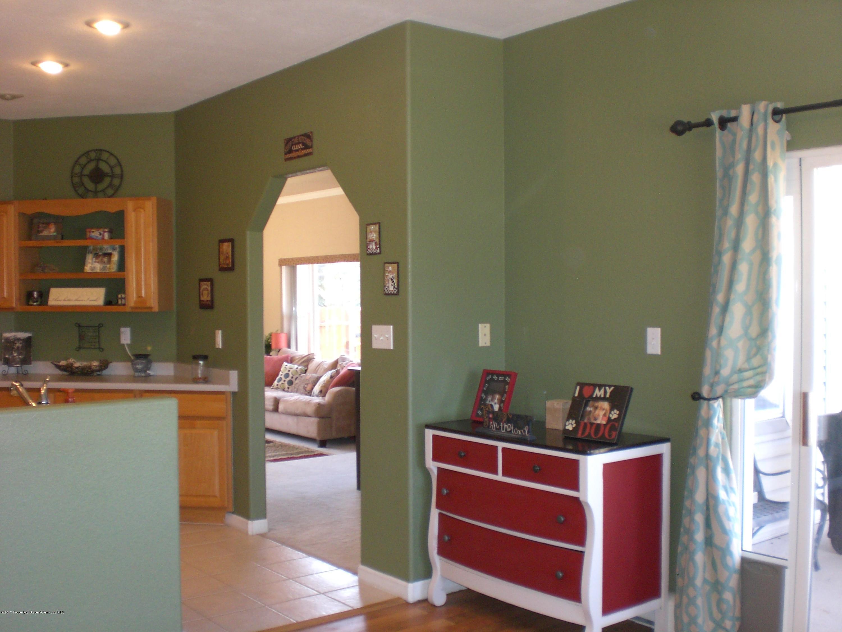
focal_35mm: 38
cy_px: 316
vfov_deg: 37.7
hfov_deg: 49.0
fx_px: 924
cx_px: 421
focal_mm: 6.3
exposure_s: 1/60
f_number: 3.1
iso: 200
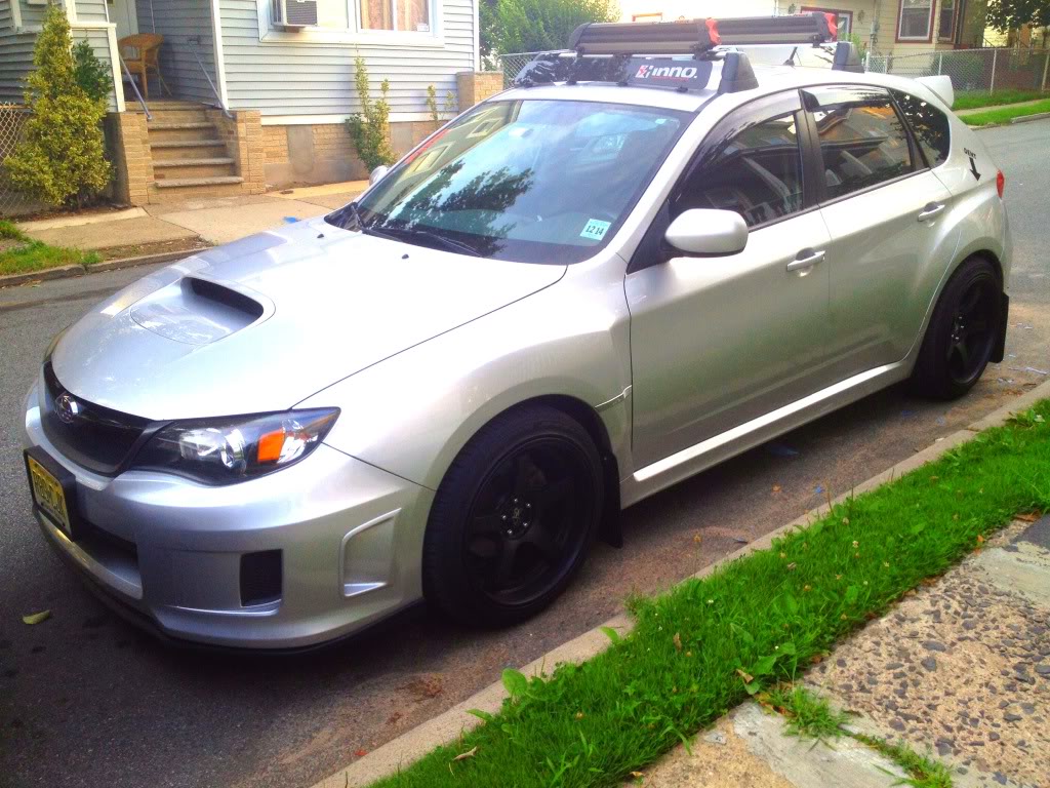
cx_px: 525
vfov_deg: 40.7
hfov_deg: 52.6
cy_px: 394
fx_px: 1062
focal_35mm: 35
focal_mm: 4.3
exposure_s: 1/120
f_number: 2.4
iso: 64
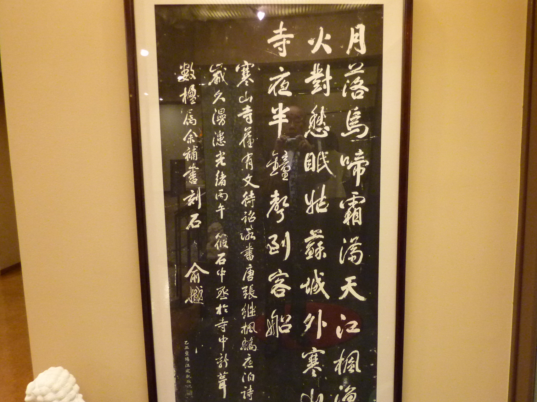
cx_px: 308
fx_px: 465
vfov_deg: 46.7
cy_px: 222
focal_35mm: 30
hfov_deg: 59.7
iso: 400
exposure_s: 1/8
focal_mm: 4.1
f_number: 3.3
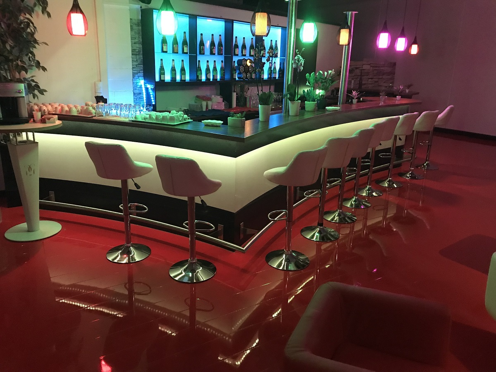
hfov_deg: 63.4
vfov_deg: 49.7
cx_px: 248
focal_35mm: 28
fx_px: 401
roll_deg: -1.7
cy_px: 186
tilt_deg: -15.1
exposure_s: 1/6
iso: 100
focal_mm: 3.99
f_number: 1.8
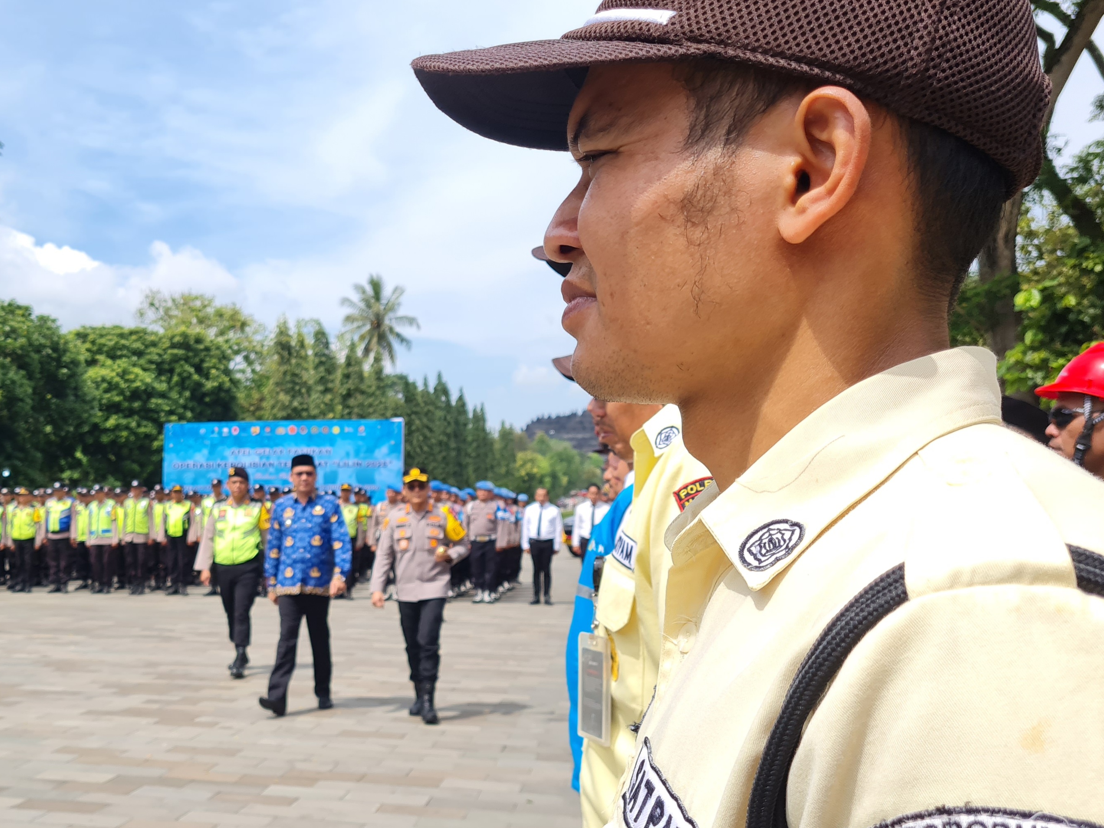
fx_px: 957
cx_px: 481
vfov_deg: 46.8
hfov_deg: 59.8
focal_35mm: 30
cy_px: 414
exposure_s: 1/2500
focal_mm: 5.4
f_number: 1.8
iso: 50
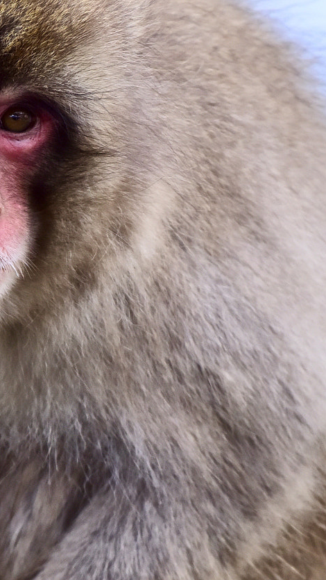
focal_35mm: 1004
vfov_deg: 2.2
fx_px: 15421
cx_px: 129
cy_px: 246
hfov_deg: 1.2
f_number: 5.6
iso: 720
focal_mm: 500
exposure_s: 1/500
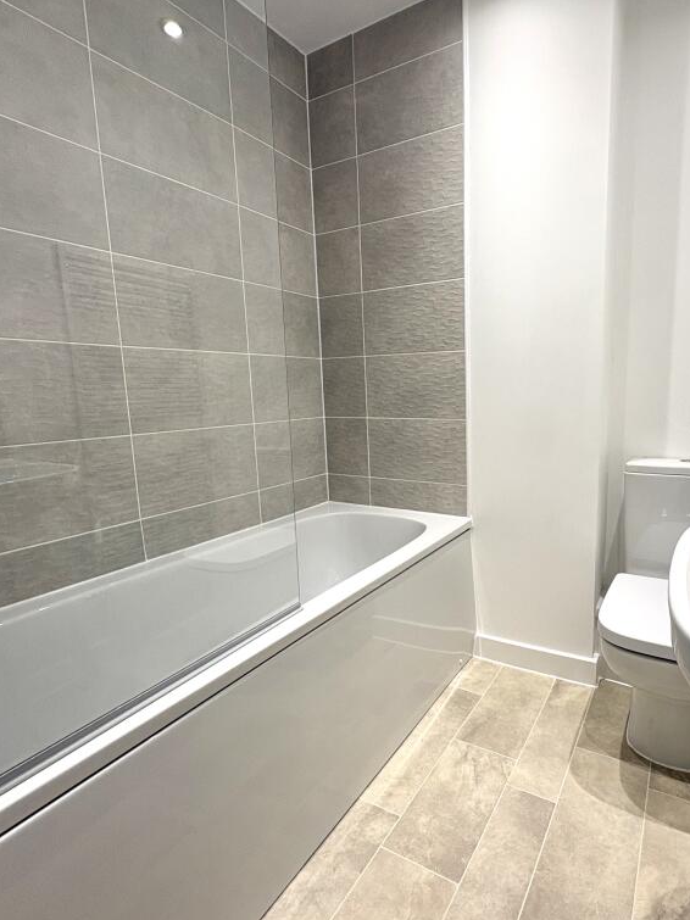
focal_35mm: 19
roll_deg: +1.4
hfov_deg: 67.8
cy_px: 464
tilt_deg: -8.8
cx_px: 423
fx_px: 505
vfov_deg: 84.7
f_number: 2.2
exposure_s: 1/100
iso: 64
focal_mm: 2.22
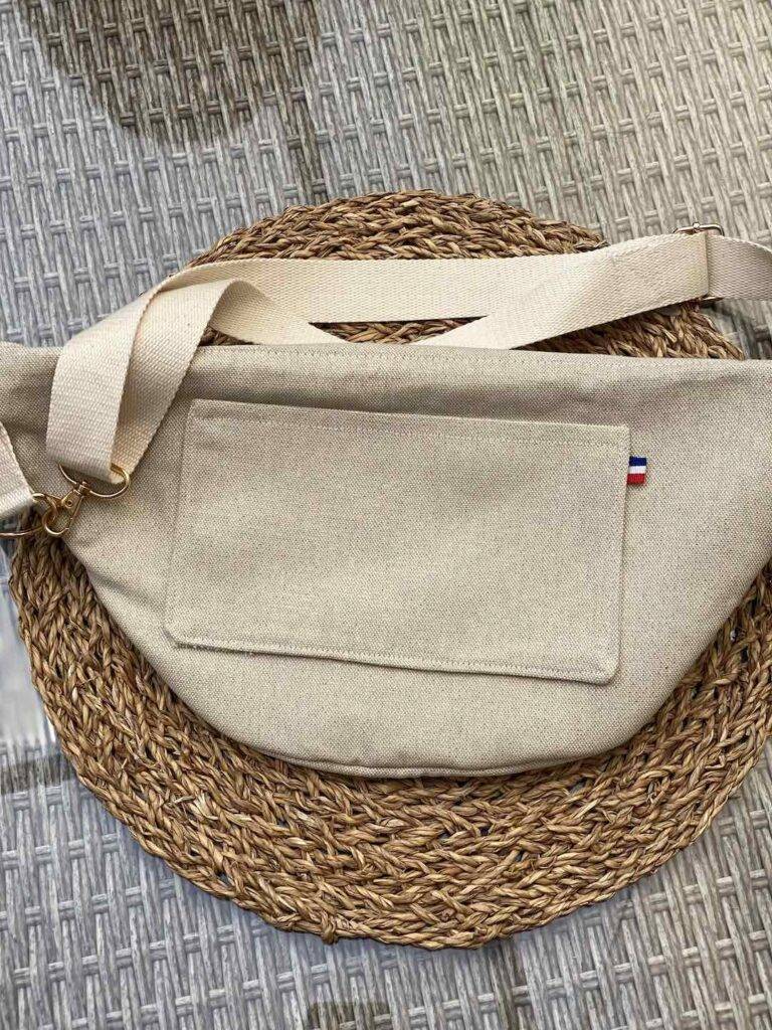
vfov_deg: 36.8
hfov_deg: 28.0
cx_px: 386
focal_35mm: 52
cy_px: 515
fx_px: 1546
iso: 20
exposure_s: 1/254
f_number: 2
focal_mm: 6
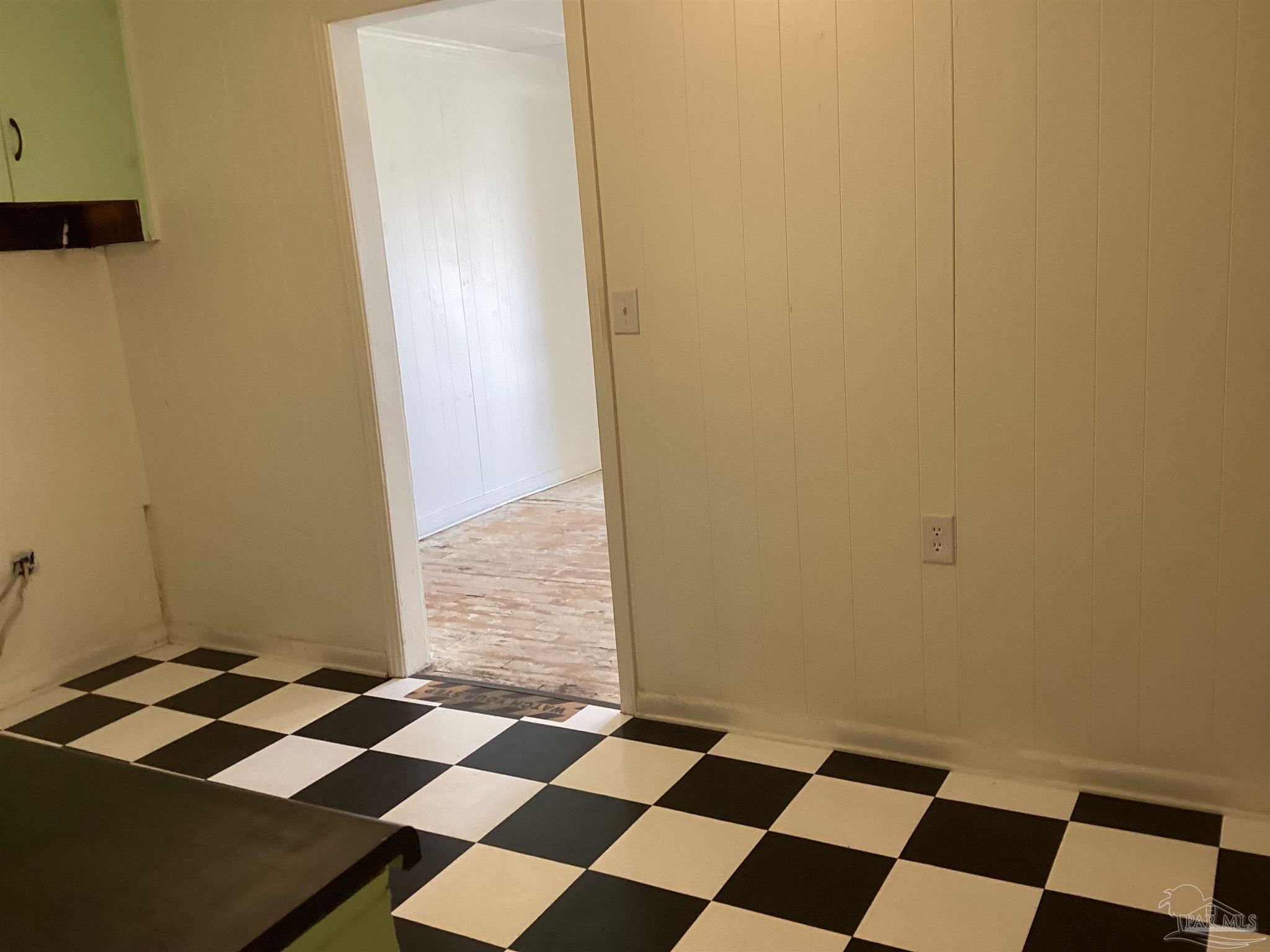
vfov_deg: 45.4
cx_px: 635
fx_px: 1137
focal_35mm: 31
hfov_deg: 58.4
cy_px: 476
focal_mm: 3.3
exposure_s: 1/60
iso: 200
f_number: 2.4
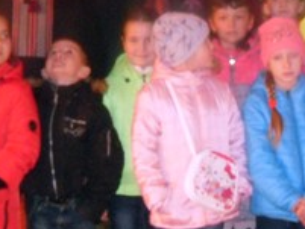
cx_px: 211
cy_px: -20
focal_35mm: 122
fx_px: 1076
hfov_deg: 16.1
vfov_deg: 12.0
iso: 400
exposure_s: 1/45
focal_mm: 6.3
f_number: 3.5
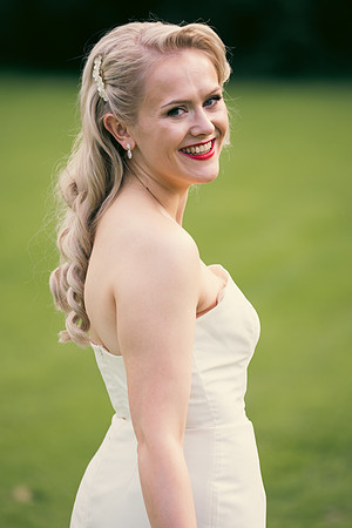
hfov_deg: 6.9
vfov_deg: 10.3
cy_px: 264
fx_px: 2933
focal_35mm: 200
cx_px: 176
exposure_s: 1/320
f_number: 3.5
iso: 125
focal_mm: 200
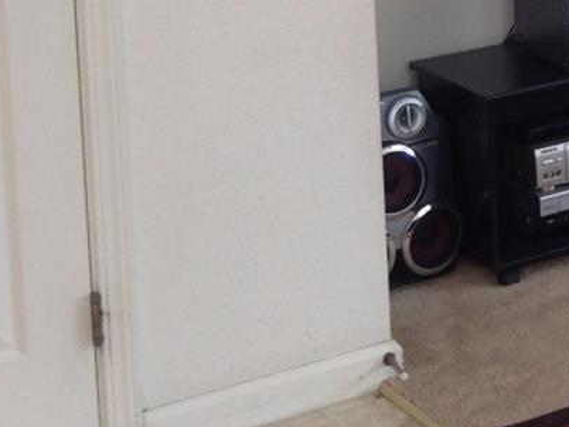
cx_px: 957
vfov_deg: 11.3
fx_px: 2023
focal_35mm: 123
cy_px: -325
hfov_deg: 14.5
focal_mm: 4.12
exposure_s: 1/60
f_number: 2.4
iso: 64
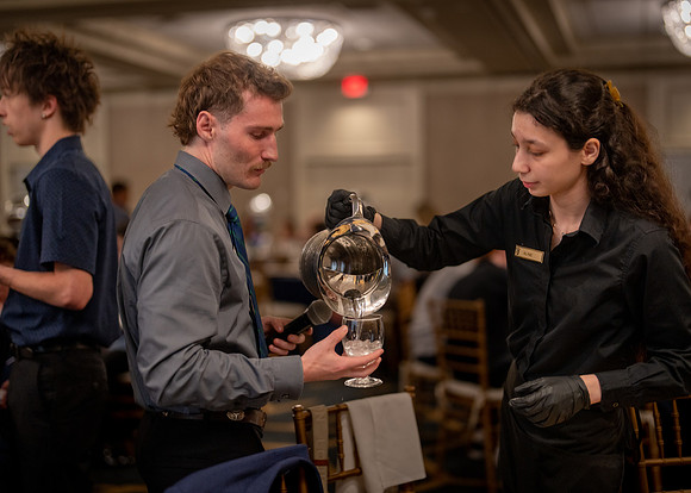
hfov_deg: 36.9
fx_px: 1036
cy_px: 246
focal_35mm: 53
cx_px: 346
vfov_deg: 26.8
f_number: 1.2
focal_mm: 50
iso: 500
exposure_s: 1/320
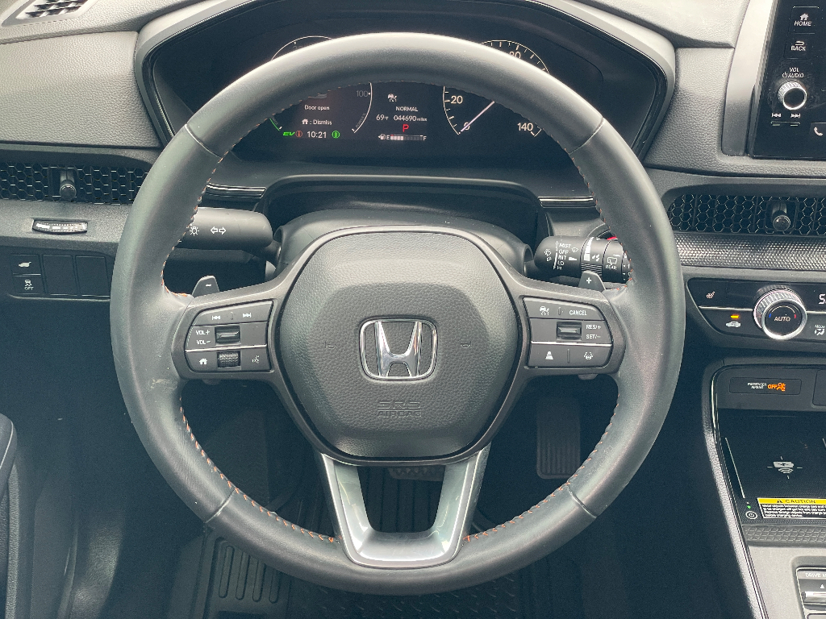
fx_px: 1241
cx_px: 413
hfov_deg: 36.8
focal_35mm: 52
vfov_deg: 28.0
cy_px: 310
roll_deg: -2.4
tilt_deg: -33.1
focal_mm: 6
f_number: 2
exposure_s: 1/99
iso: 125
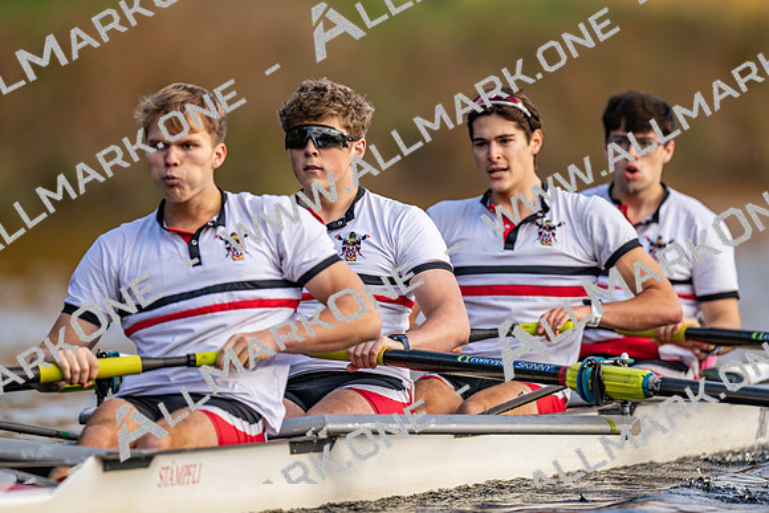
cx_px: 384
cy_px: 256
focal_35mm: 600
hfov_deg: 3.4
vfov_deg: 2.3
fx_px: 12819
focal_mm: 600
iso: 800
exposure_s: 1/2500
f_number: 4
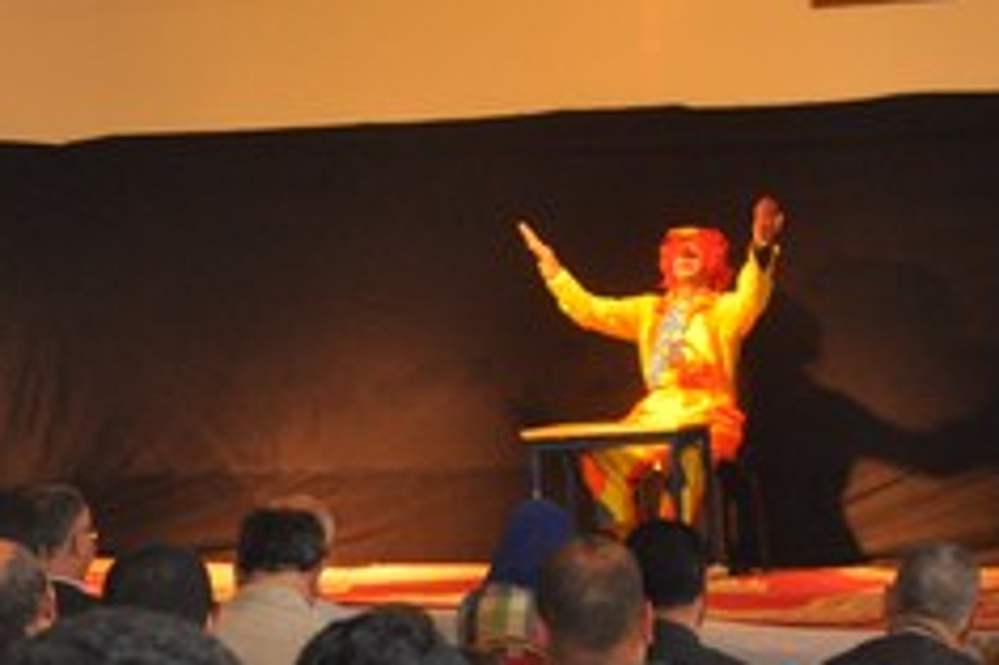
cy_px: 383
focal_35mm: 114
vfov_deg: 12.0
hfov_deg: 17.8
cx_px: 220
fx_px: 3161
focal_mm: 28
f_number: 3.8
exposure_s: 1/80
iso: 800
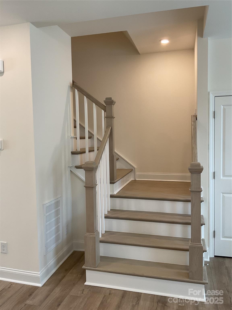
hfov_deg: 48.2
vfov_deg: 61.7
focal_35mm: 29
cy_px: 155
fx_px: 259
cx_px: 116
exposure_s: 1/60
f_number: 1.8
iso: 50
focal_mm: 3
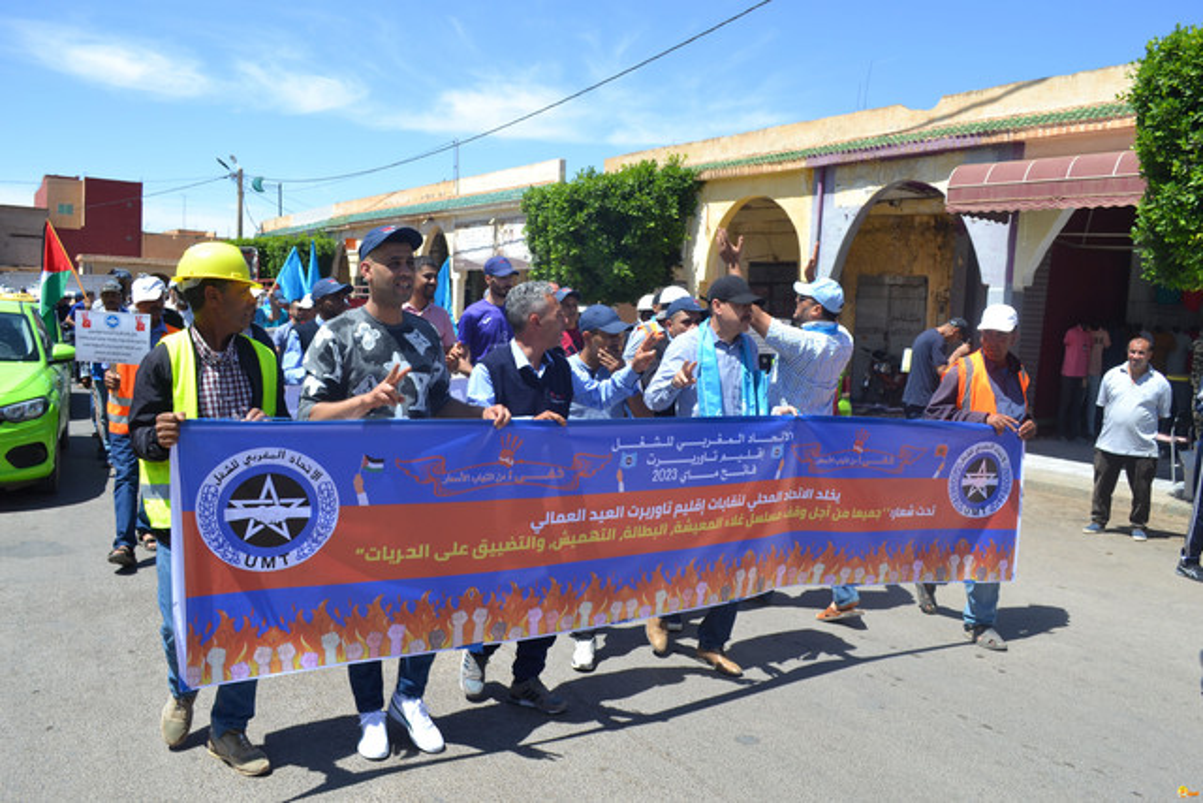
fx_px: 1003
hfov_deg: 61.9
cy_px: 402
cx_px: 602
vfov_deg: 43.6
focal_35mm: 30
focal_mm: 20
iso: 100
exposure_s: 1/250
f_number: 8
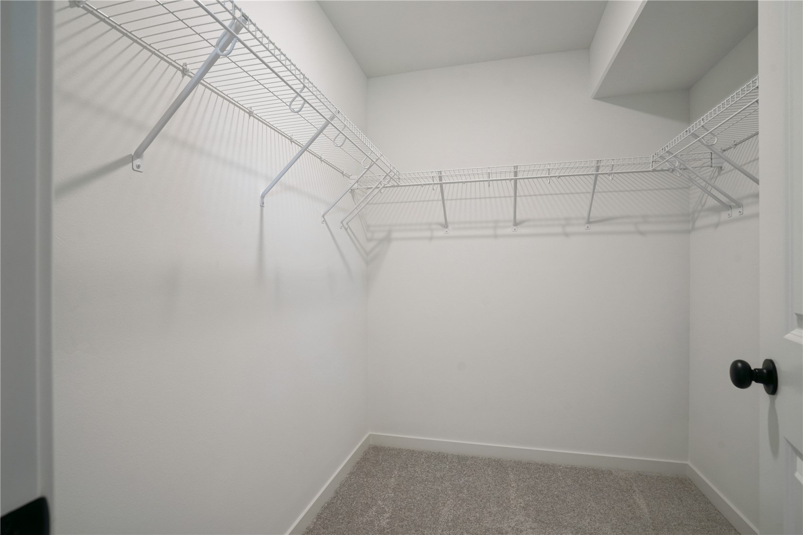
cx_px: 402
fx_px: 357
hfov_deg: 96.7
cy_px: 268
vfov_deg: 73.7
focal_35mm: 16
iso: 400
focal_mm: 16
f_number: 8
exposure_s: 1/15
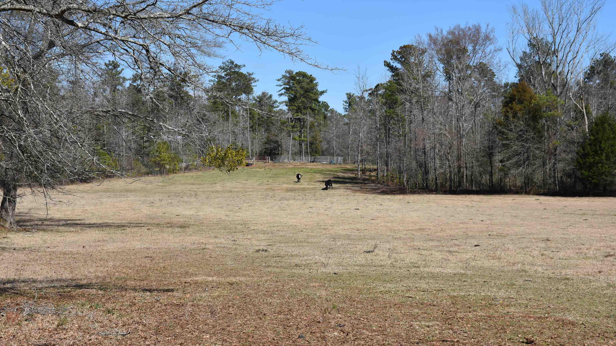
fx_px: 1029
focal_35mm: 63
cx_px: 308
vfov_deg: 19.1
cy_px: 173
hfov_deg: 33.3
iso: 180
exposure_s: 1/500
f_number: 8
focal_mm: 40
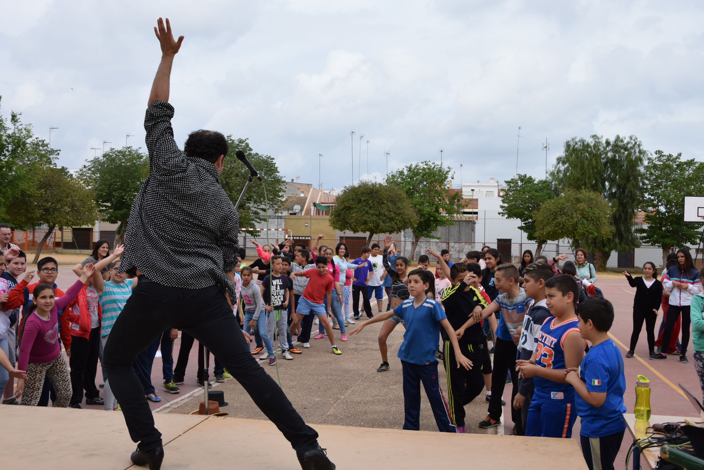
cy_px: 235
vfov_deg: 35.5
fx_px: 733
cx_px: 352
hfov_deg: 51.3
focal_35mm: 38
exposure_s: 1/200
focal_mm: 25
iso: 100
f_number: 9
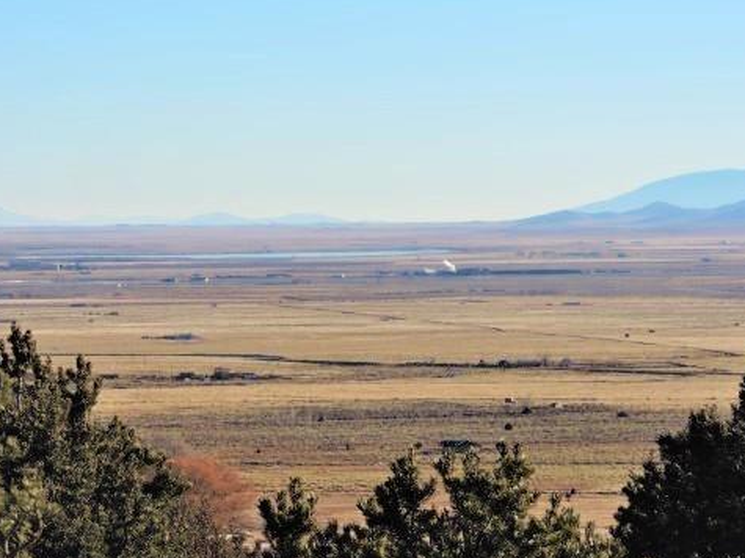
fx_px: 4497
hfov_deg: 9.5
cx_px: 392
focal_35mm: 209
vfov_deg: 7.1
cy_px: 265
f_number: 4.4
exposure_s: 1/640
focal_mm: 27.6
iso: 100
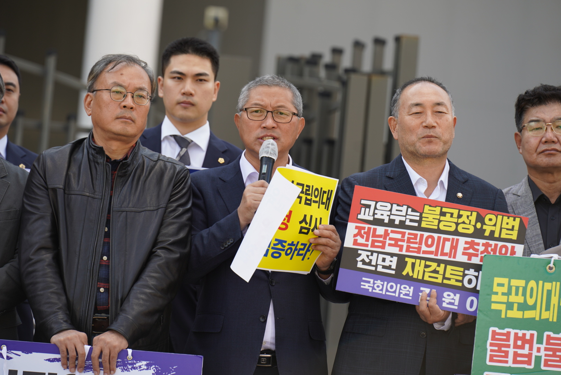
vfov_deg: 7.6
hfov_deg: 11.4
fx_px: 2807
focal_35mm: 180
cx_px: 280
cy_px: 188
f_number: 4.5
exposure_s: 1/200
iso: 125
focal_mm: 180
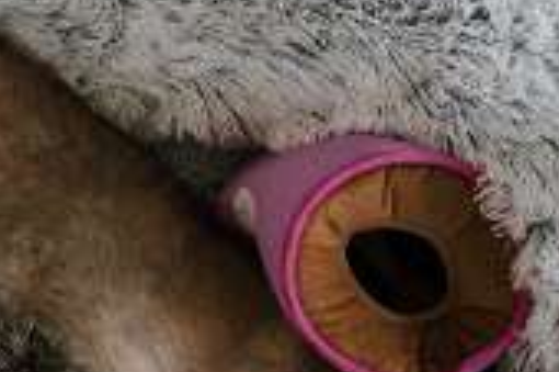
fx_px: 1893
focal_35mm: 122
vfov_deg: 11.0
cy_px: 448
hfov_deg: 16.7
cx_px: 151
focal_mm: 28
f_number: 2
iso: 500
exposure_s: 1/200
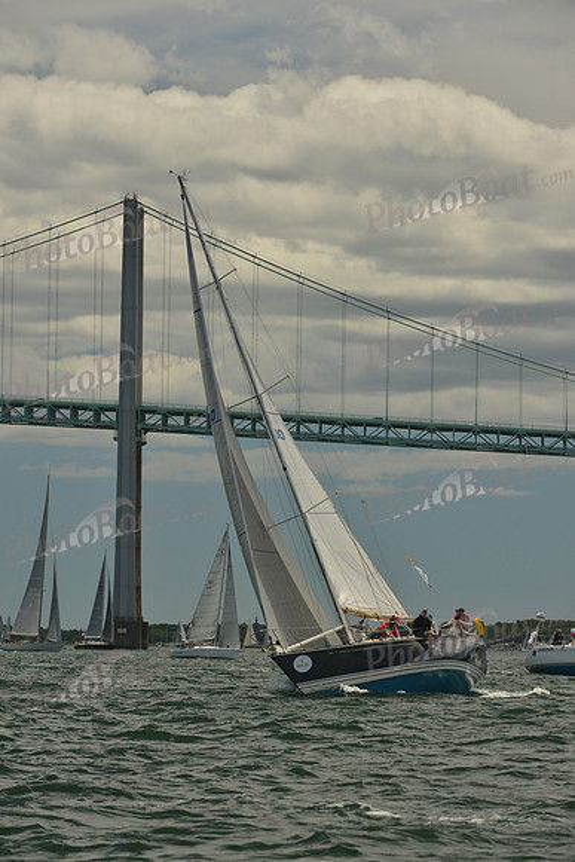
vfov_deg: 14.2
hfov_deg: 9.5
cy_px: 431
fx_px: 3472
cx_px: 288
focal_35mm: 145
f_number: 9
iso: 400
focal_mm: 145
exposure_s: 1/800
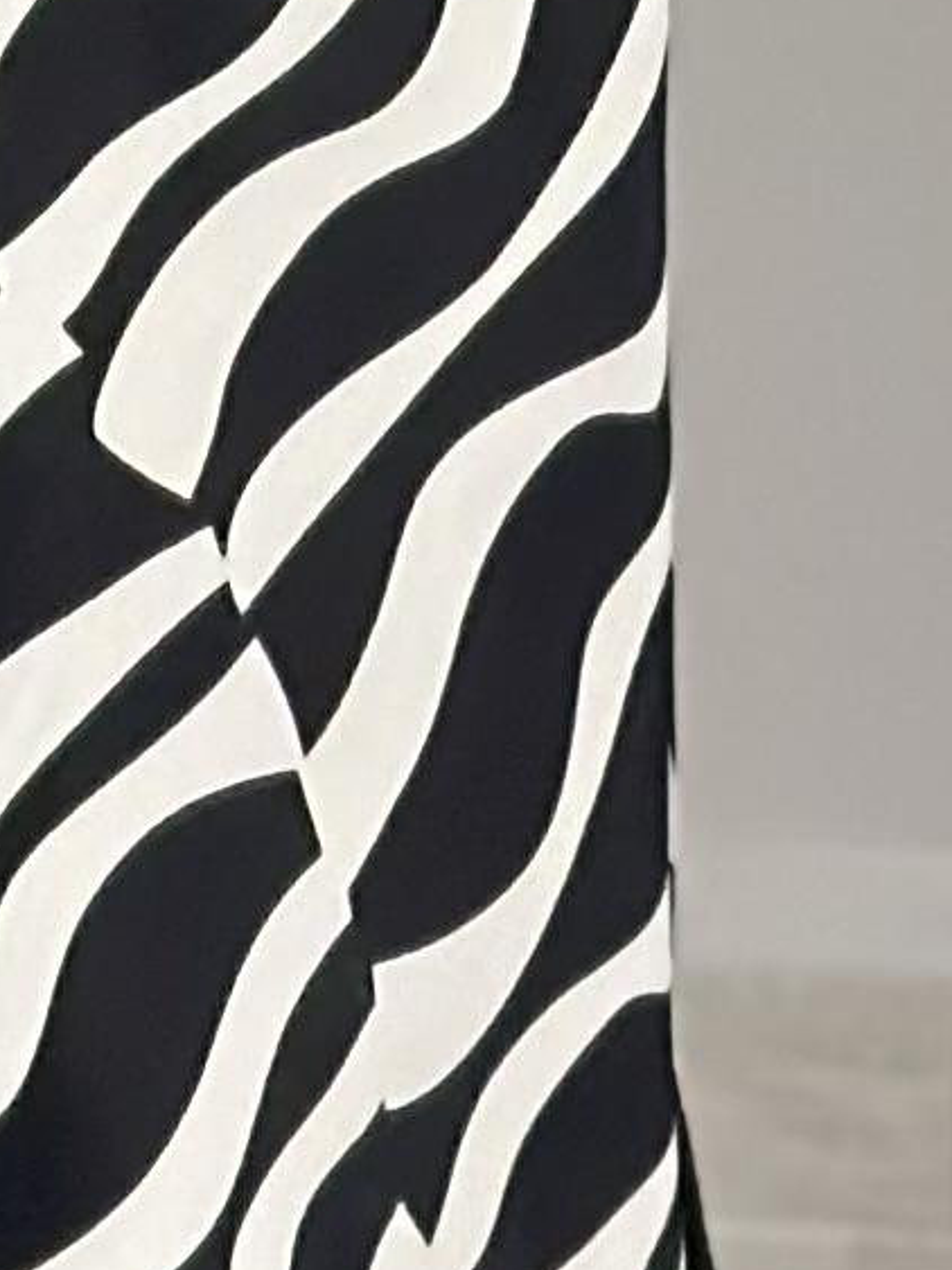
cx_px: -1047
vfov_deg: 5.7
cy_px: -1081
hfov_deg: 4.3
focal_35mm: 344
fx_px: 12619
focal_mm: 6.86
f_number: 1.78
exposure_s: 1/100
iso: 160
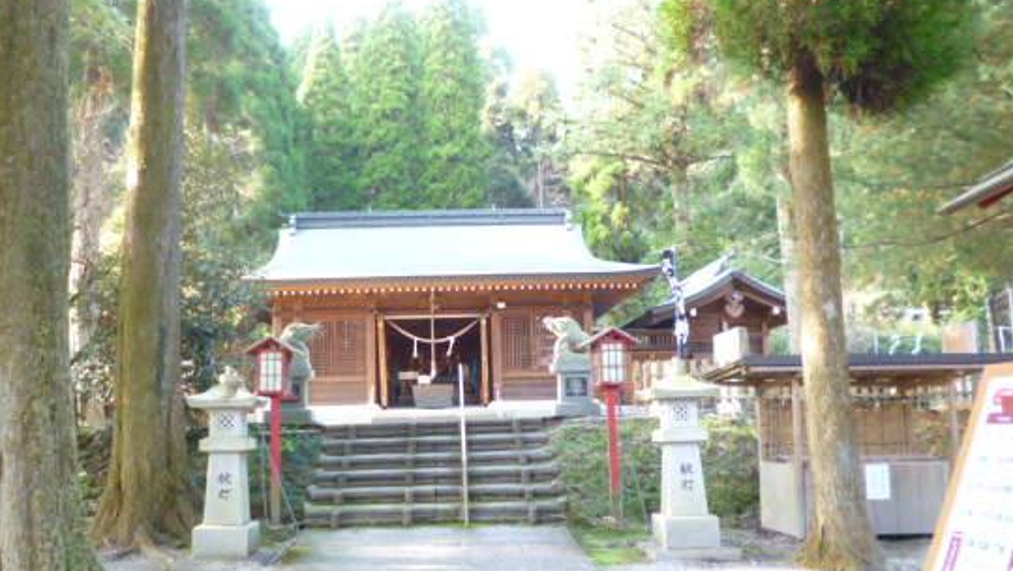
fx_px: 833
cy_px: 336
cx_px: 461
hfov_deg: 62.5
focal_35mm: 31
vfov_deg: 37.7
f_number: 2.5
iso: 320
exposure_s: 1/60
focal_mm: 4.3
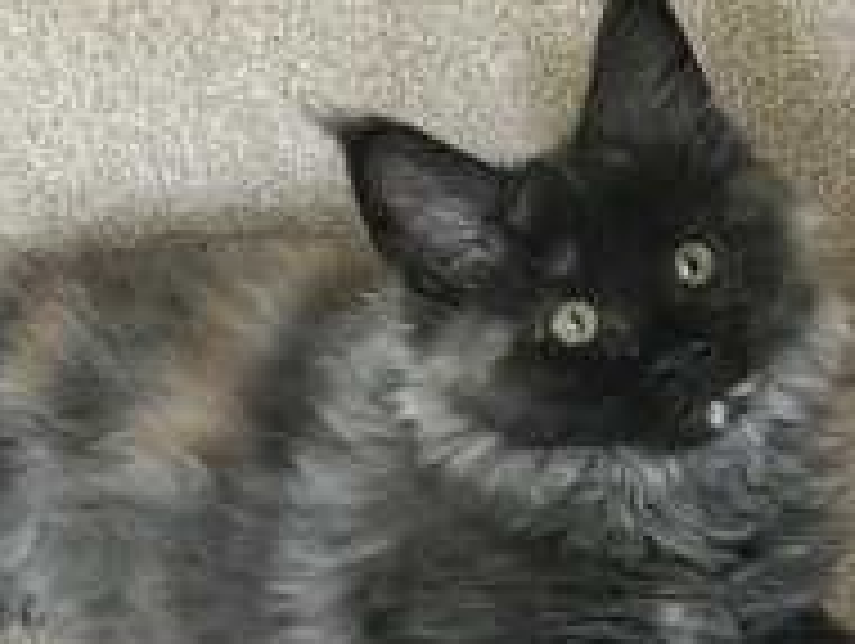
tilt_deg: -29.2
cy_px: 567
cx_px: 387
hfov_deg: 16.4
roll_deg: +9.1
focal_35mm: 120
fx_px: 2968
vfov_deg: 12.3
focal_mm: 6.6
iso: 100
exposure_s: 1/50
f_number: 2.8
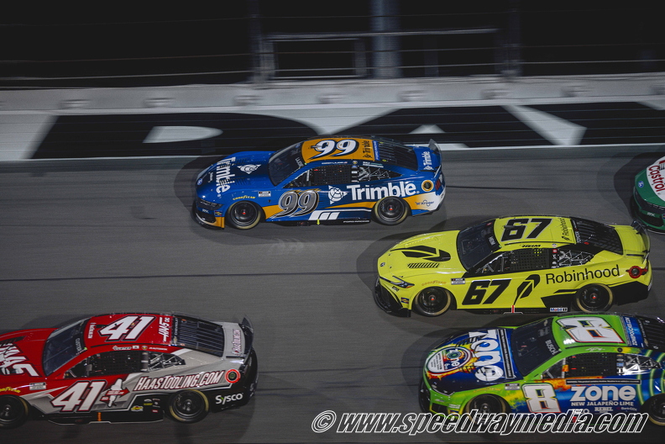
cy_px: 222
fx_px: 2032
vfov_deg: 12.5
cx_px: 332
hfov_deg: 18.6
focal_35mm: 110
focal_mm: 110
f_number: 2.8
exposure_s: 1/320
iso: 1000
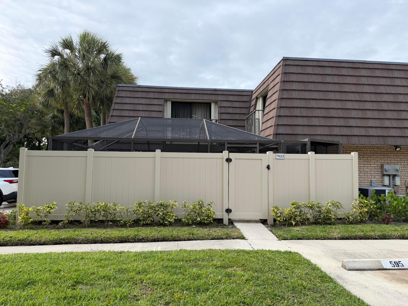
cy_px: 153
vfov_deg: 56.8
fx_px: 283
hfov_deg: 71.6
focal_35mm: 24
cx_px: 204
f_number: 1.78
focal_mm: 6.76
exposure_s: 1/1727
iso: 80
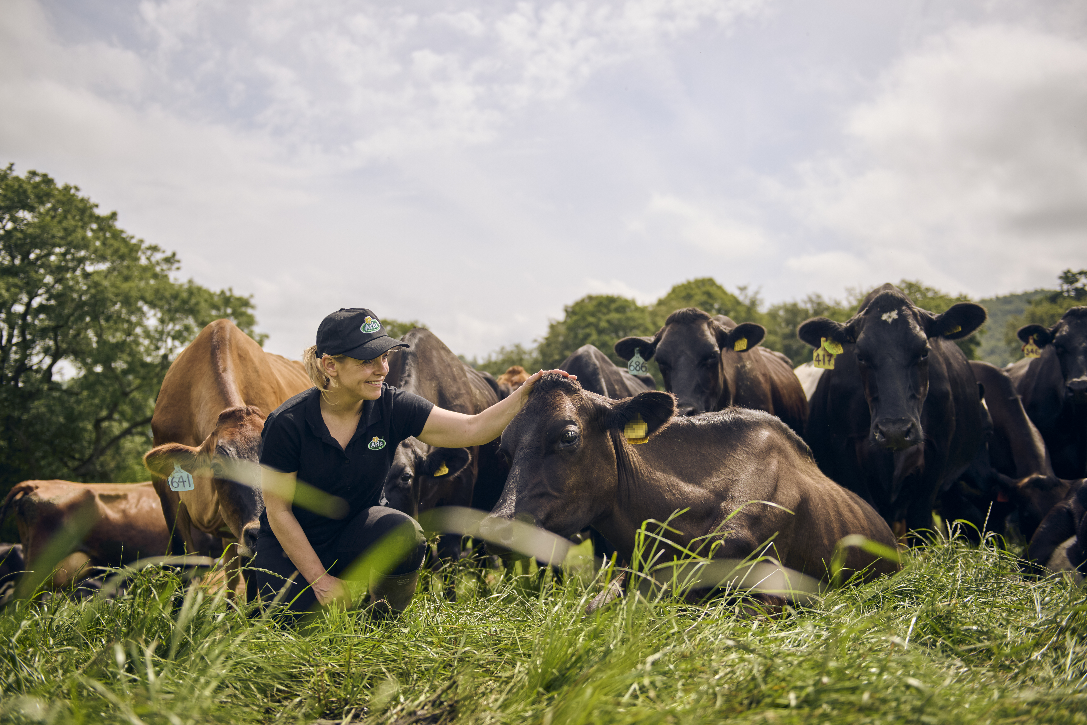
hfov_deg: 50.7
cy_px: 362
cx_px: 544
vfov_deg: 35.1
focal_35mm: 38
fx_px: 1147
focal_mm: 38
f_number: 2.8
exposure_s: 1/3200
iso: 160
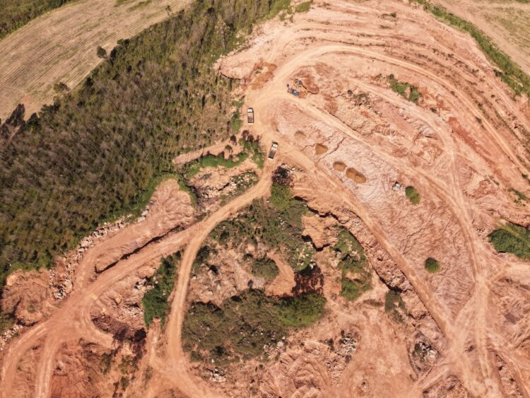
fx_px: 368
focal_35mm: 24
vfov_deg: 56.8
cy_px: 199
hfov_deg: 71.6
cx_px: 265
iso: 400
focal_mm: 8.67
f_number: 1.8
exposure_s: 1/320
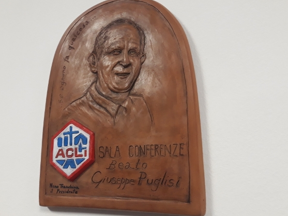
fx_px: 258
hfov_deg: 58.3
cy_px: 106
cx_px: 155
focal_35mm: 31
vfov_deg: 45.5
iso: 200
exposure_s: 1/33
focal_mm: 3.71
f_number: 1.7
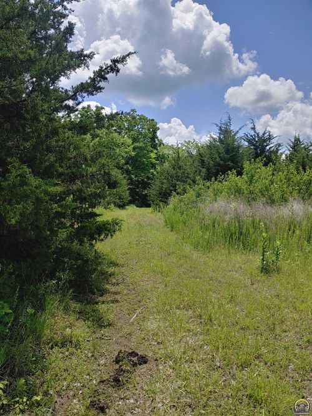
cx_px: 156
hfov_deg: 53.0
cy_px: 208
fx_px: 313
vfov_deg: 67.3
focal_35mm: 26
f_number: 1.8
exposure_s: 1/3226
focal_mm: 4.36
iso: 50
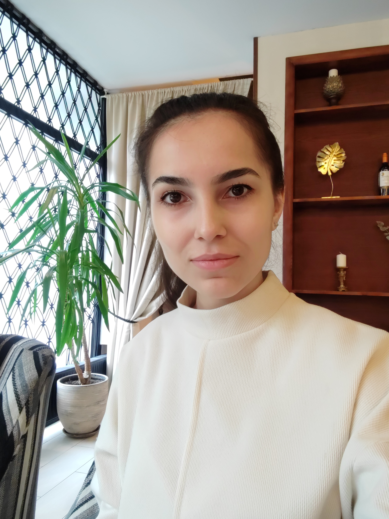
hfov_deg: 68.7
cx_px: 194
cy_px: 260
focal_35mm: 19
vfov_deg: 84.7
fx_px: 285
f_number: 2.2
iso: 2766
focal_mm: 2.87
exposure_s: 1/25
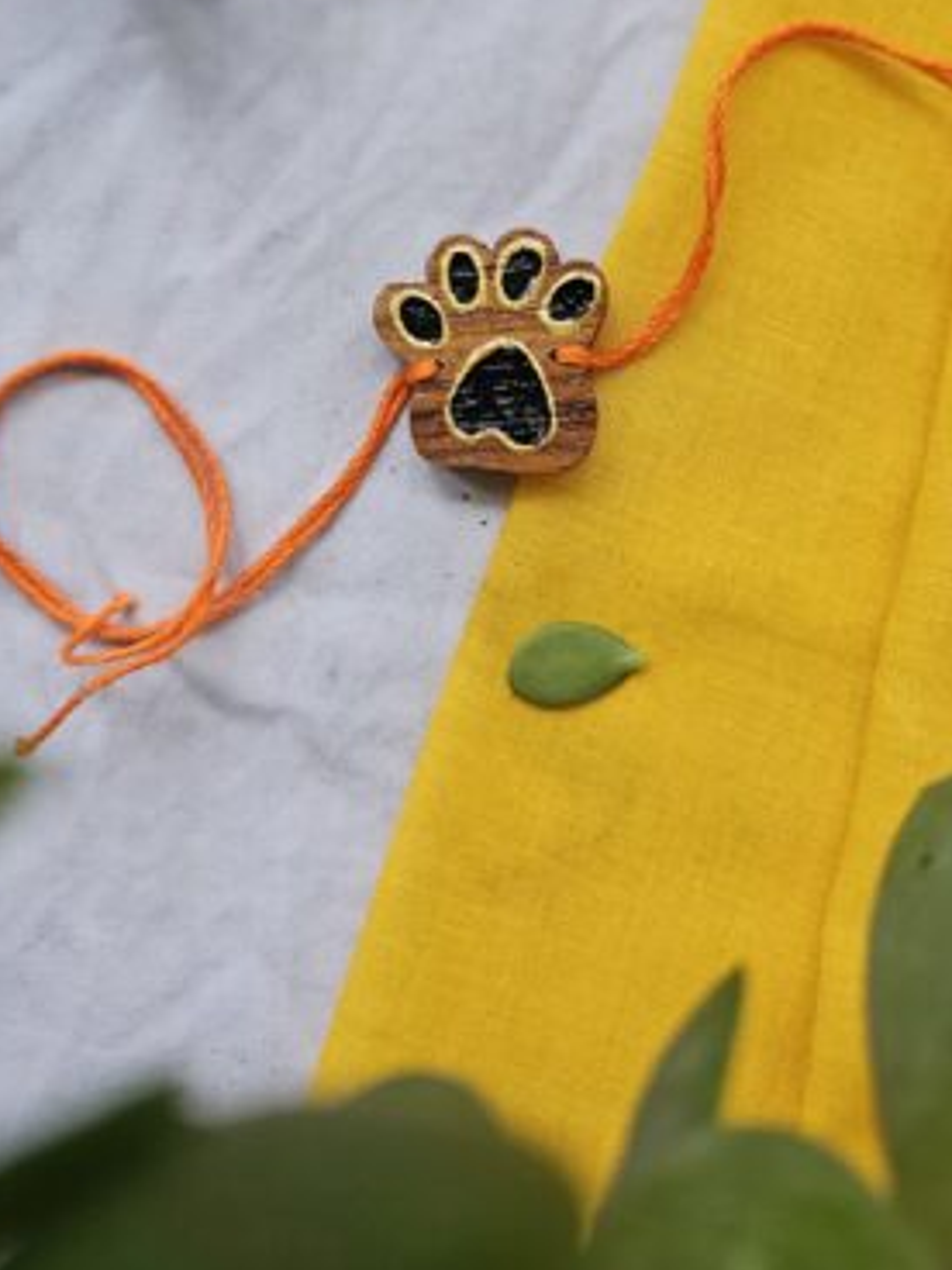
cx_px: 521
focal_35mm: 35
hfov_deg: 40.7
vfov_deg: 50.5
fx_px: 1283
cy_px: 318
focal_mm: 5.4
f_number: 1.8
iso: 200
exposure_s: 1/100
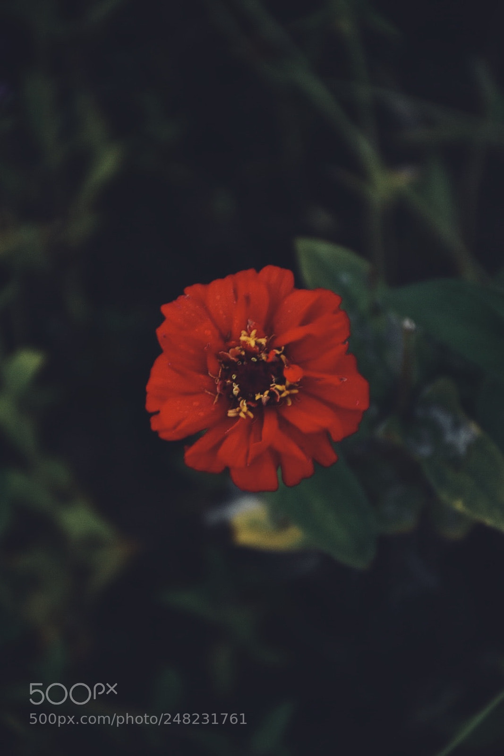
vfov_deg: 9.8
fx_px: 4409
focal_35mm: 210
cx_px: 252
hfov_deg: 6.5
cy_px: 378
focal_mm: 140
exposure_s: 1/50
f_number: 5.6
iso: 1600
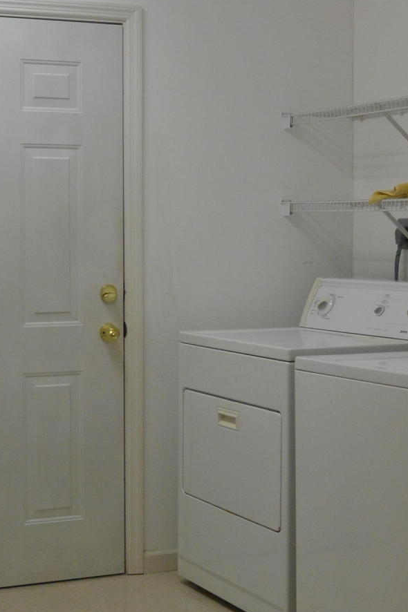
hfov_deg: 19.4
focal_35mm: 70
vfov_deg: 28.9
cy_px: 305
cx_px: 166
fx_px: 1191
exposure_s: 1/125
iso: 280
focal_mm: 11.8
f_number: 3.8
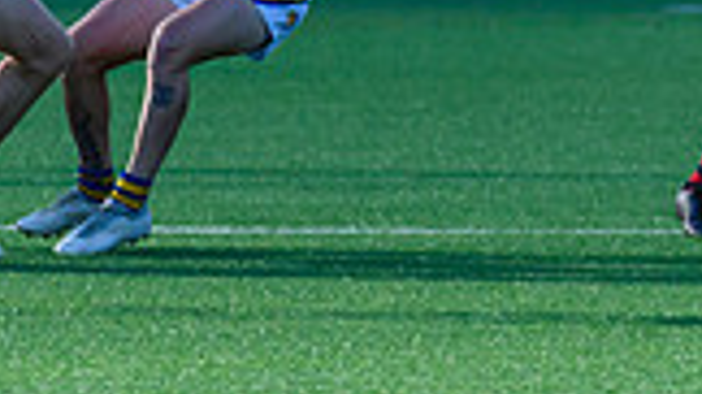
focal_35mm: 1208
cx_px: 139
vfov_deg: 1.0
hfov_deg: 1.8
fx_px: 22479
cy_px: -16
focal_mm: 240
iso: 800
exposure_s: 1/2000
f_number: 5.3
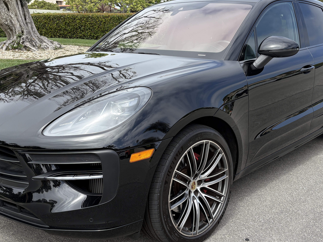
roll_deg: -0.8
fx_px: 392
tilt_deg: -12.8
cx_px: 168
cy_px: 110
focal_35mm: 42
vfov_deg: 34.3
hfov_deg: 44.8
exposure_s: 1/1751
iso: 50
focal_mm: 5.96
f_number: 1.6
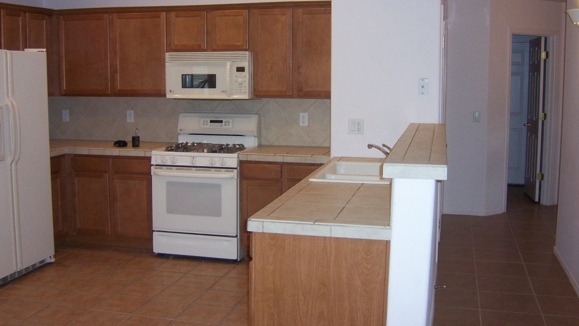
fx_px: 614
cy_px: 138
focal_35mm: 40
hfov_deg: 50.5
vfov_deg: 29.7
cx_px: 292
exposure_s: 1/60
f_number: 2.8
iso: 125
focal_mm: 6.2
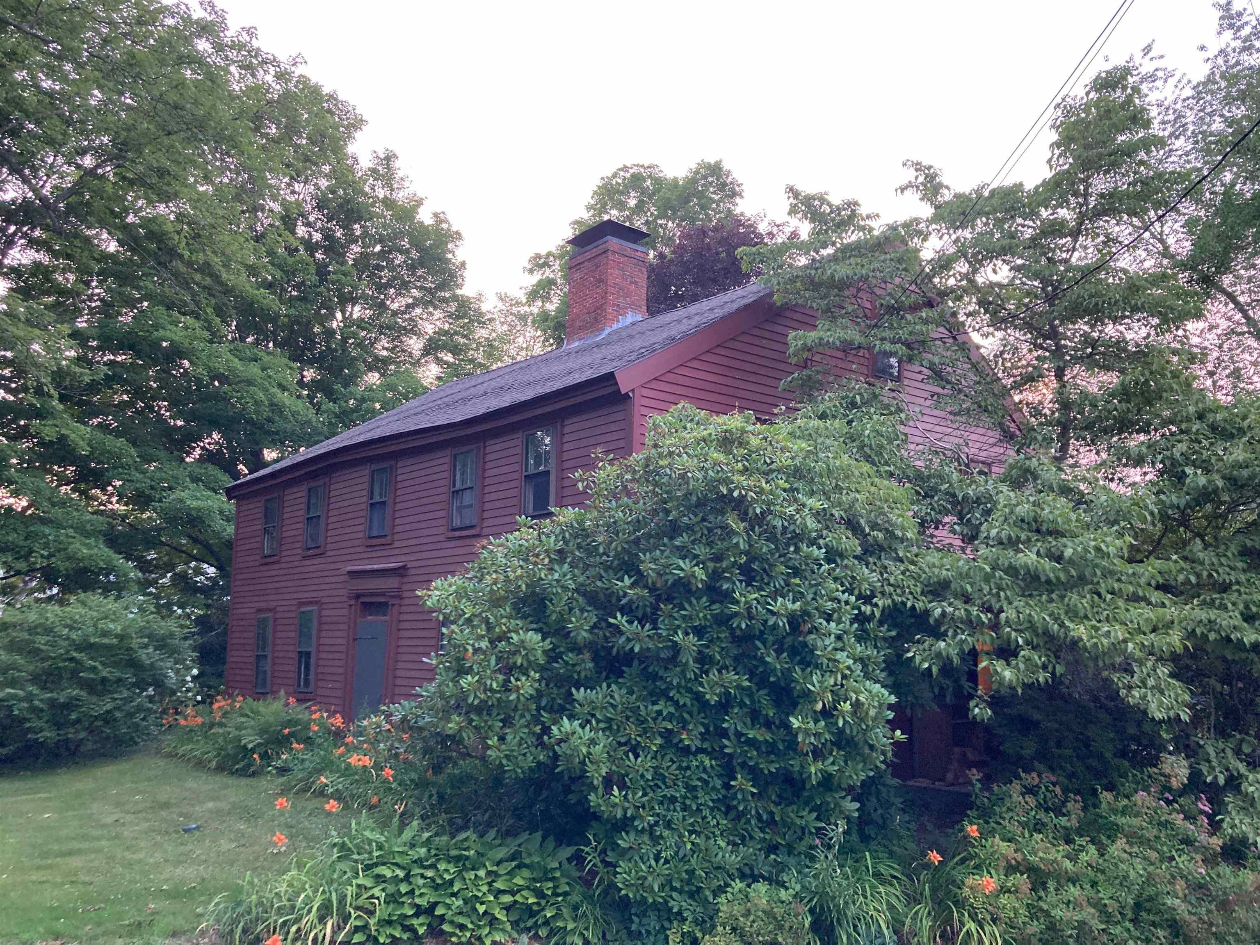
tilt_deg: +9.2
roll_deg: -0.8
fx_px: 1019
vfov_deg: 49.7
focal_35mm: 28
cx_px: 630
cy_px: 472
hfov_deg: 63.4
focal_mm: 3.99
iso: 200
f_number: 1.8
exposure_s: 1/60
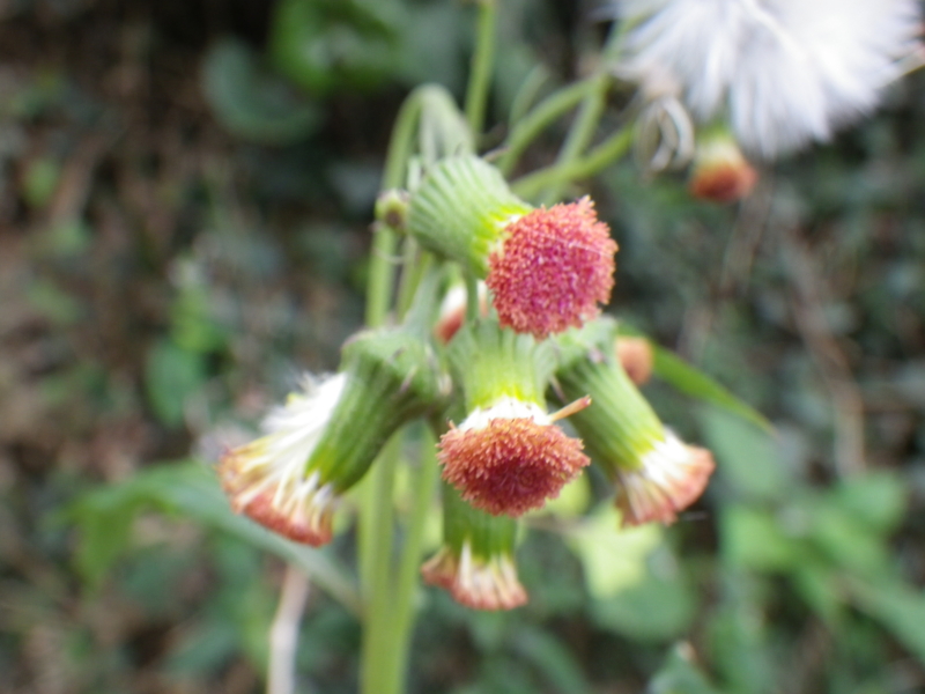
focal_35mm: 34
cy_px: 347
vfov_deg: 41.8
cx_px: 462
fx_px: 909
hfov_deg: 54.0
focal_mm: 6.1
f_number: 3.8
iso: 125
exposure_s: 1/50
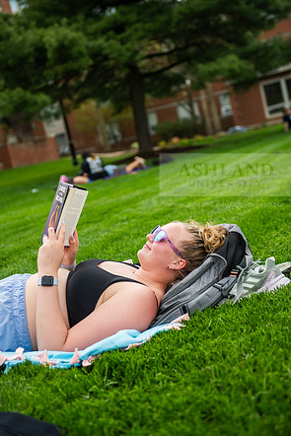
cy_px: 215
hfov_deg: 23.8
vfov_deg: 35.0
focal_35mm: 57
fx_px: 691
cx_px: 144
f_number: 3.2
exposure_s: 1/320
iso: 80
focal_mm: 56
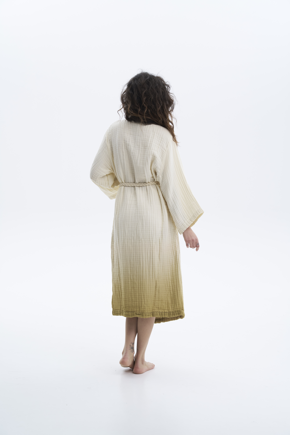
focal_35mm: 70
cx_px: 145
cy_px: 218
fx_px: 846
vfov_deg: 28.8
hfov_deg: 19.5
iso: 250
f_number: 8
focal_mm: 70
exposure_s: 1/200
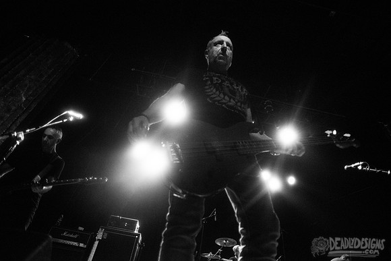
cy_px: 130
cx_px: 196
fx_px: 217
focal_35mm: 20
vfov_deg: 62.0
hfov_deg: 84.0
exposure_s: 1/400
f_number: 3.5
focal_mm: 20
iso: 3200
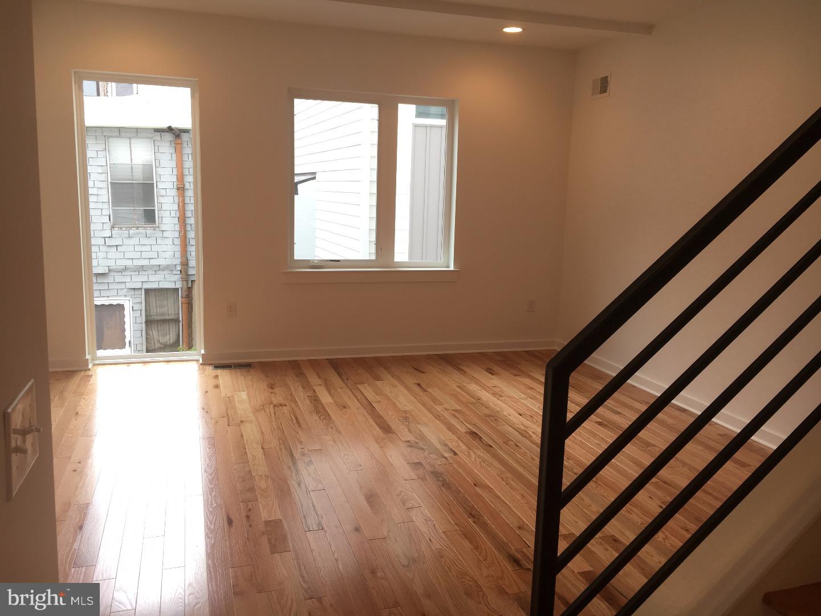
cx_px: 410
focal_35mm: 29
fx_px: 688
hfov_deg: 61.7
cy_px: 308
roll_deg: -0.9
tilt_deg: -8.0
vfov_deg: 48.2
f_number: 2.2
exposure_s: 1/60
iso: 25
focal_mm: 4.15
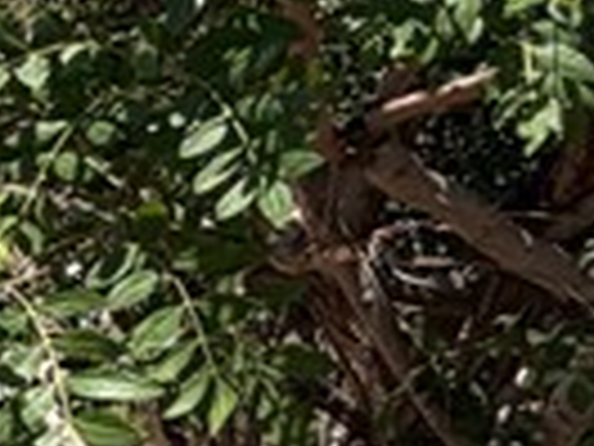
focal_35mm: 109
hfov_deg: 11.5
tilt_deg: -12.6
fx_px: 1870
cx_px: -1134
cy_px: 626
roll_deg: -0.5
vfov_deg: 13.0
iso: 25
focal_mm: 2.22
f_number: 2.2
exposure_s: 1/770
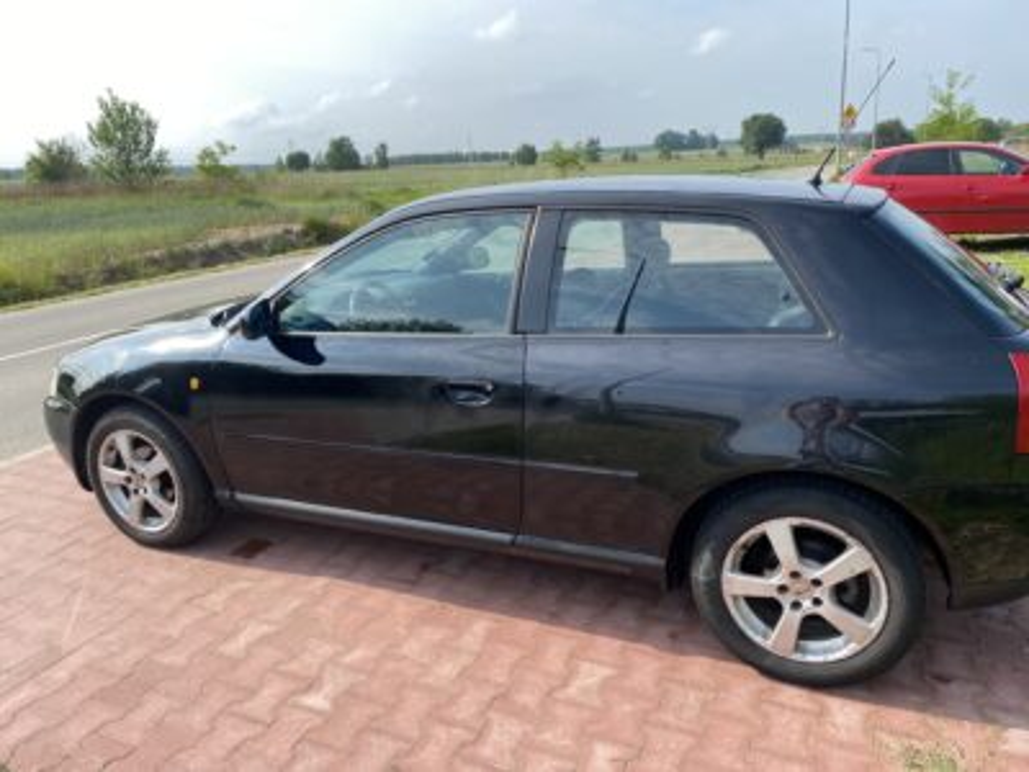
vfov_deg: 53.1
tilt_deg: -15.4
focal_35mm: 26
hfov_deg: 67.3
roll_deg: +2.7
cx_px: 514
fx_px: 773
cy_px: 386
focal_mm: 4.25
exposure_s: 1/2066
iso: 32
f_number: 1.8
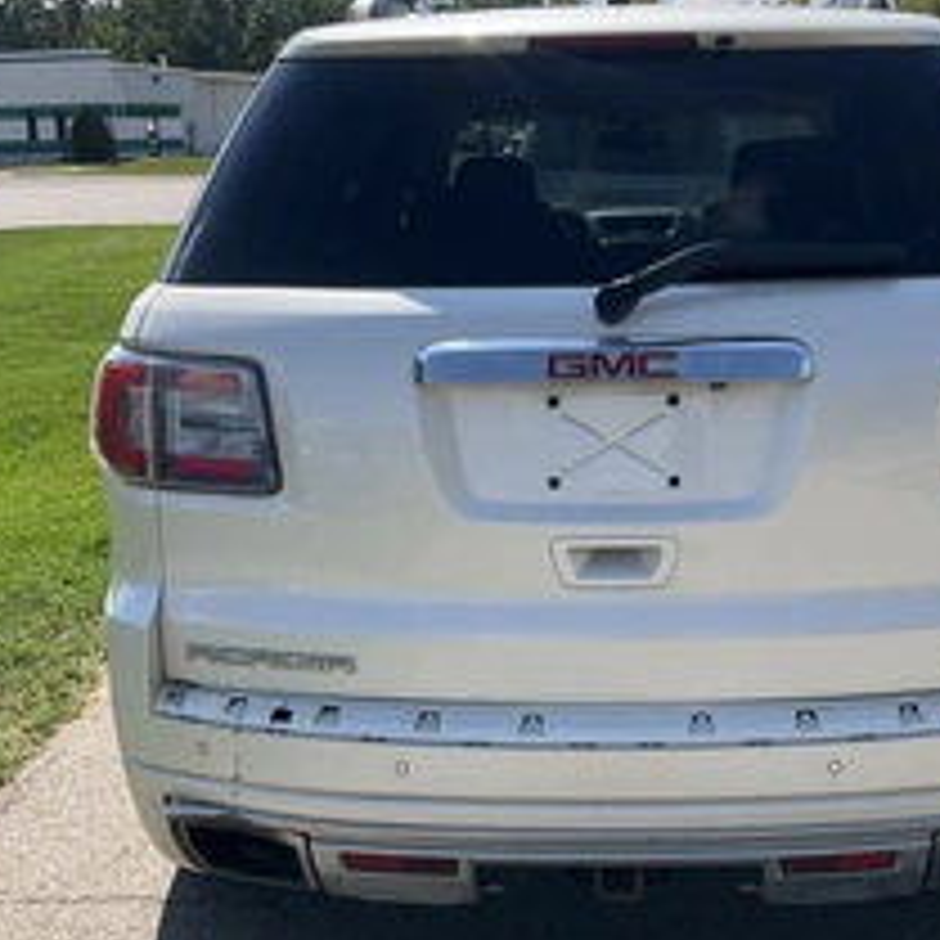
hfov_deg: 34.4
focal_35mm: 49
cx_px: 612
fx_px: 1505
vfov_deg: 34.6
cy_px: 409
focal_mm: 3
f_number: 1.8
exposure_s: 1/1912
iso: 25
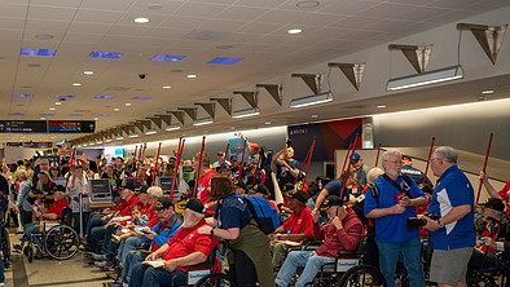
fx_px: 501
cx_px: 163
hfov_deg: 52.8
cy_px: 198
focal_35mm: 37
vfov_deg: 31.7
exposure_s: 1/40
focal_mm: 24
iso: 640
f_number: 4.5
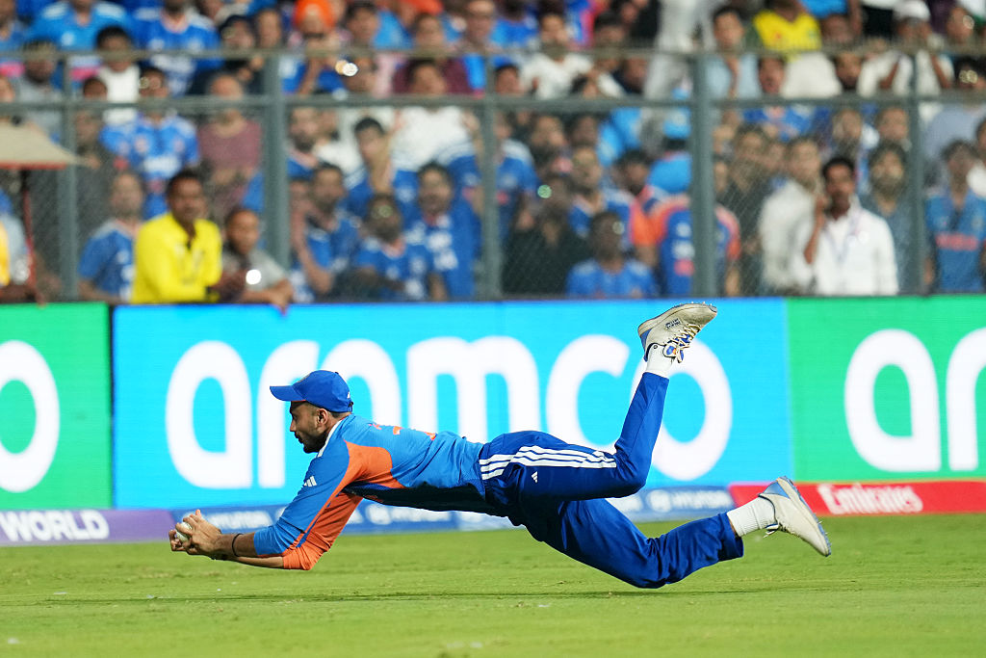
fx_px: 10956
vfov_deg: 3.4
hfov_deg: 5.2
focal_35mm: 400
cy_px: 329
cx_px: 493
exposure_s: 1/1250
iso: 1600
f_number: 2.8
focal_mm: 400
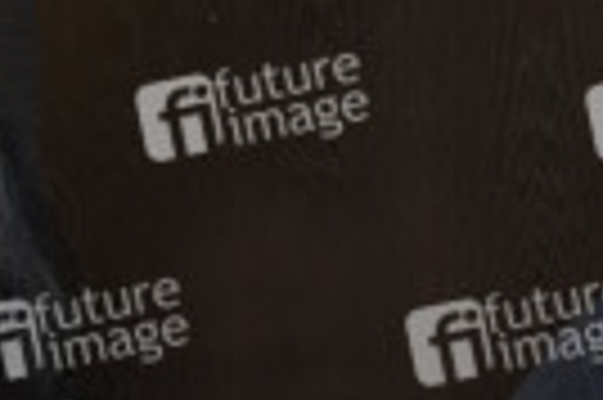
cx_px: 133
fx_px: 7863
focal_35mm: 470
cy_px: 445
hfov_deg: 4.4
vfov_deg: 2.9
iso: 640
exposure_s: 1/400
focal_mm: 140
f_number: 3.5
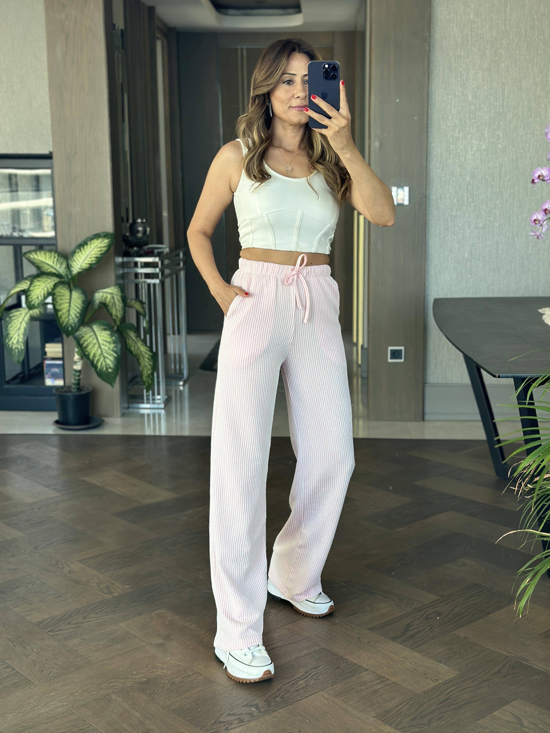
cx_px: 275
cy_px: 366
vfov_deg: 39.7
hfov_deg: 30.3
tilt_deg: -20.9
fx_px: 1017
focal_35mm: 48
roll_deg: +1.0
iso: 125
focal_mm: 6.86
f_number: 1.78
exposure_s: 1/132
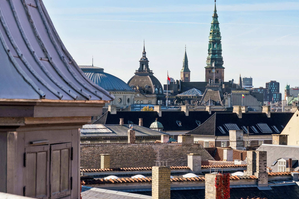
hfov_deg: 16.5
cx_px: 201
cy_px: 67
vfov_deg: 11.1
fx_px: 1027
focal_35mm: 124
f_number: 8
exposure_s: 1/800
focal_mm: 59
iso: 200
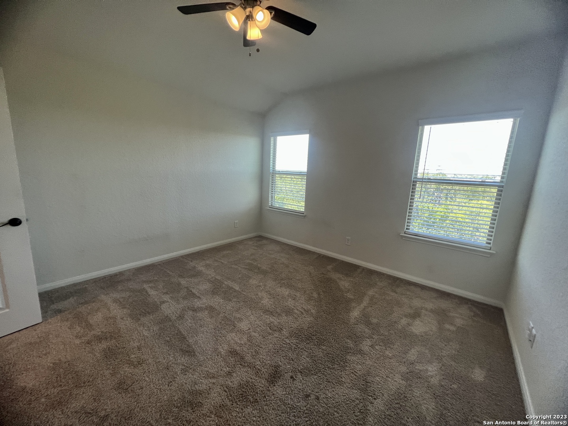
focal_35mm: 13
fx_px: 213
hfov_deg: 106.2
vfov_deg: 89.9
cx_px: 284
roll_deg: -3.1
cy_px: 213
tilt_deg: -10.7
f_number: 1.8
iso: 160
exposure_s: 1/120
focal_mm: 1.57
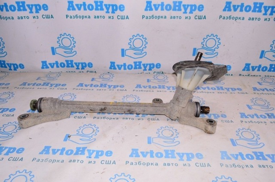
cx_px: 138
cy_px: 91
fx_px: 229
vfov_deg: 43.5
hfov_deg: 62.0
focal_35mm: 30
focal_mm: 20
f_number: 8
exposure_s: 1/200
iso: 1600
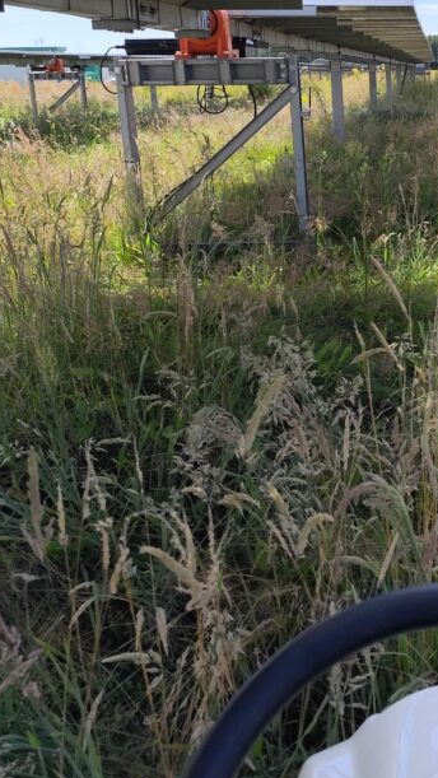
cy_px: 306
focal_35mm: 42
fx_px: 867
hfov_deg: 26.5
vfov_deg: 48.0
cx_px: 457
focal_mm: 6.14
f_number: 1.65
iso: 50
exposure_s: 1/710
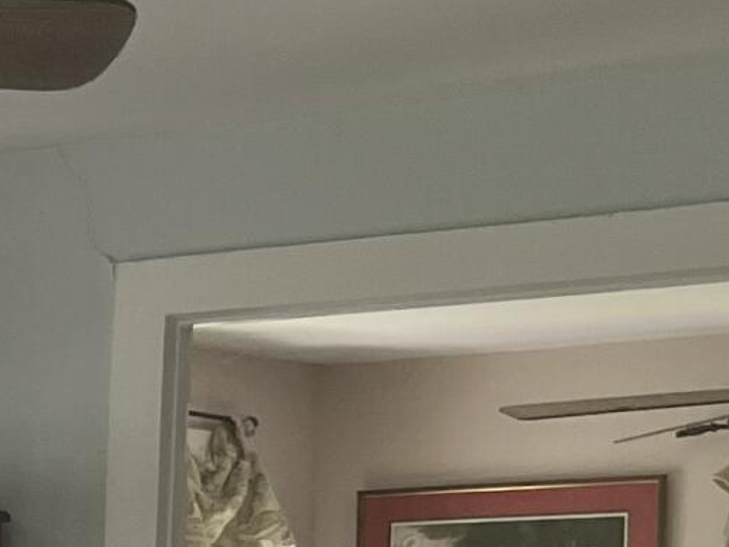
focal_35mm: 152
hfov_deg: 11.9
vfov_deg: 9.3
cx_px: -625
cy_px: 990
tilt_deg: -5.1
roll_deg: +0.3
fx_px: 3202
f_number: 1.6
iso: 100
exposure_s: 1/122
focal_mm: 5.1
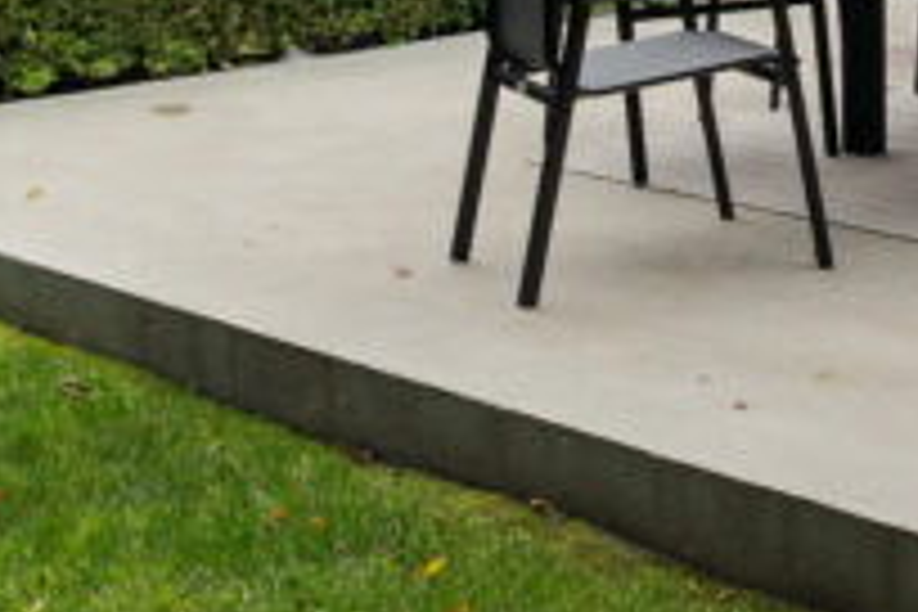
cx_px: 1179
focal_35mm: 94
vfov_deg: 13.8
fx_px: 2397
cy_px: -261
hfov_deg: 20.0
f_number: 8
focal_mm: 24
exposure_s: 1/15
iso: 200
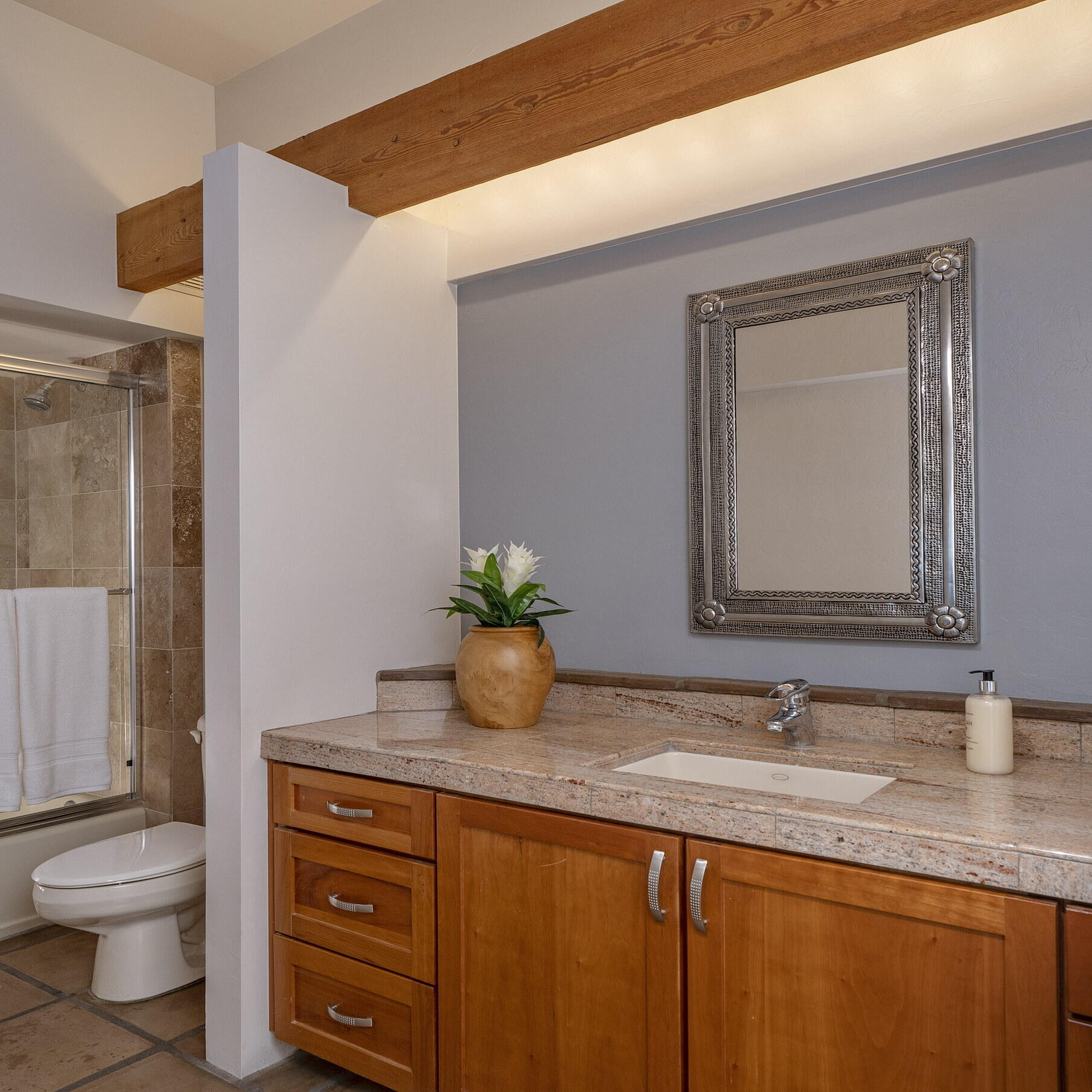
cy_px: 557
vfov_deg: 72.1
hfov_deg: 71.9
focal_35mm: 21
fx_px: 749
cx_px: 487
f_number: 7.1
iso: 200
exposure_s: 1/25
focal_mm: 16
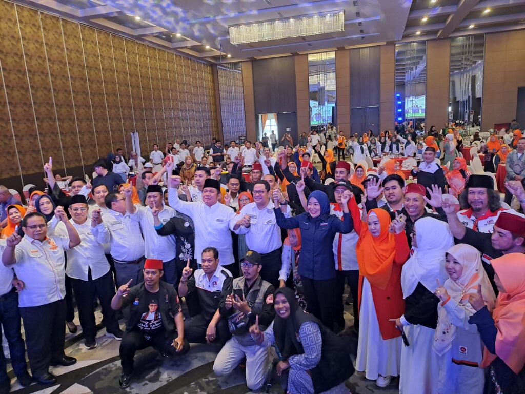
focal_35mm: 25
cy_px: 197
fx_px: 379
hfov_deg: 69.4
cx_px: 262
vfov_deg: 54.9
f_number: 1.8
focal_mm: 4.65
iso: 250
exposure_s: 1/33
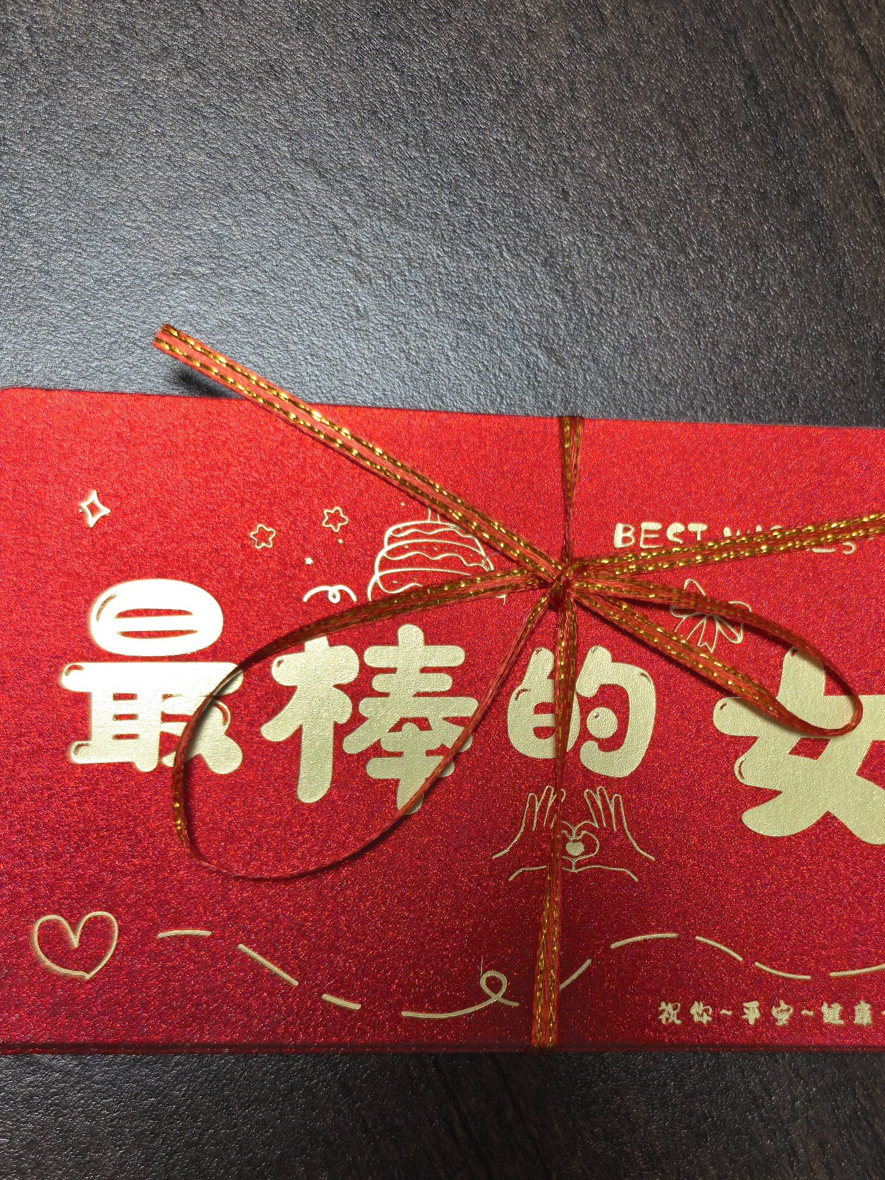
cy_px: 694
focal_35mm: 51
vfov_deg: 37.4
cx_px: 562
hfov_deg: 28.4
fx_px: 1739
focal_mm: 6.98
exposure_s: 1/100
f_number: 1.4
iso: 160
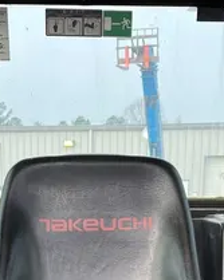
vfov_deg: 18.8
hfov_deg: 17.2
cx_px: 91
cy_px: 429
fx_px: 738
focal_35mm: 89
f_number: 1.6
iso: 40
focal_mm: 5.1
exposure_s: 1/202
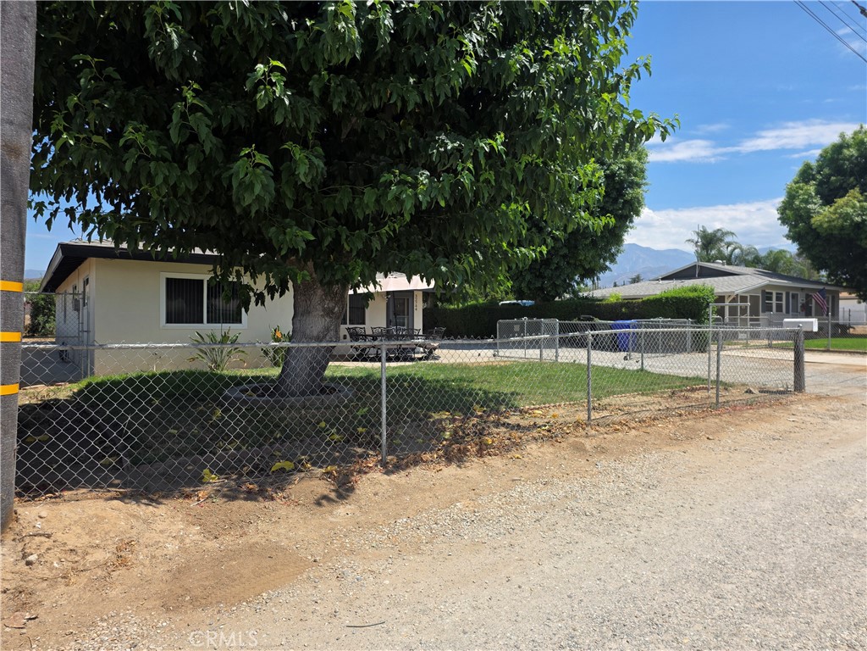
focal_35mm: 23
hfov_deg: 73.9
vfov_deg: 58.9
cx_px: 434
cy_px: 326
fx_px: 576
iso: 80
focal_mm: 6.3
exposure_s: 1/4539
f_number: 1.7
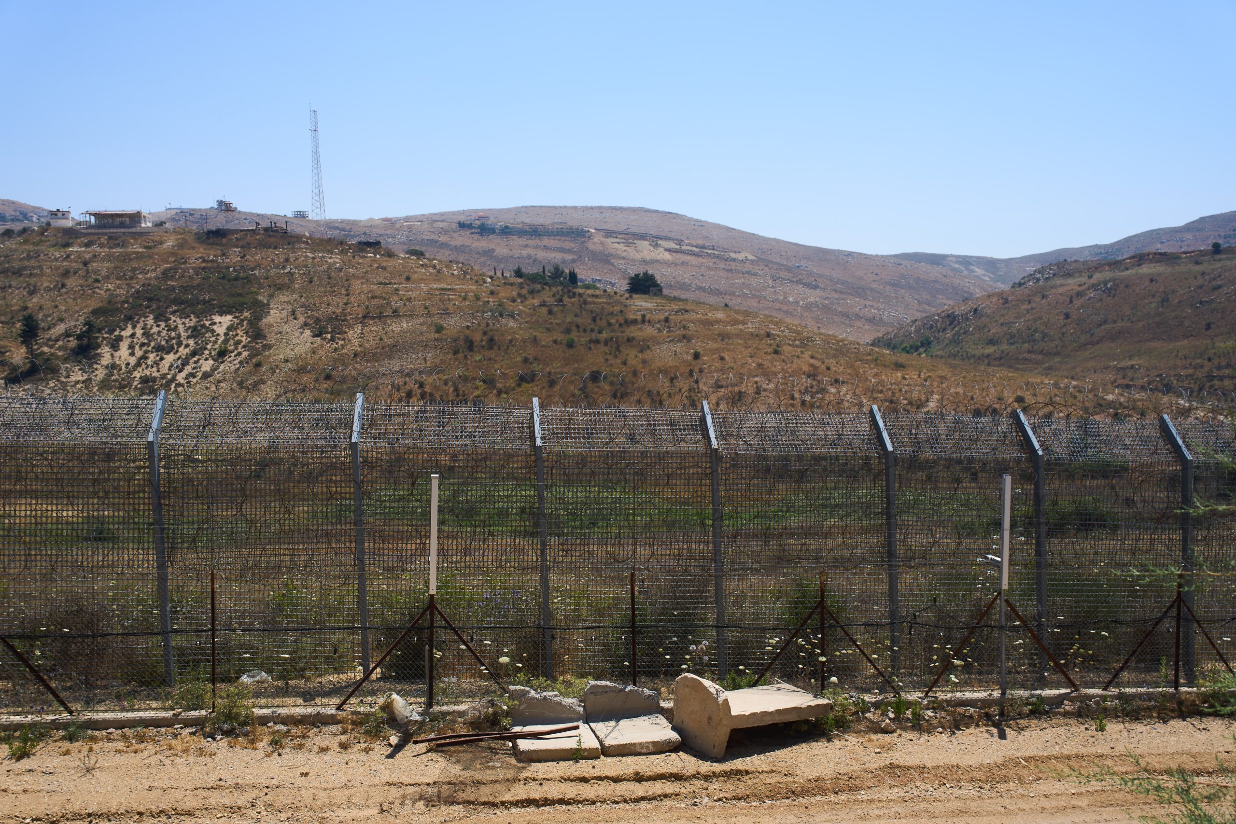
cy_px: 412
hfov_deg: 55.8
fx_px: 1167
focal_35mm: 34
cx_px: 618
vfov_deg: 38.9
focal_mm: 34
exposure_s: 1/400
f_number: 5
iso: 50
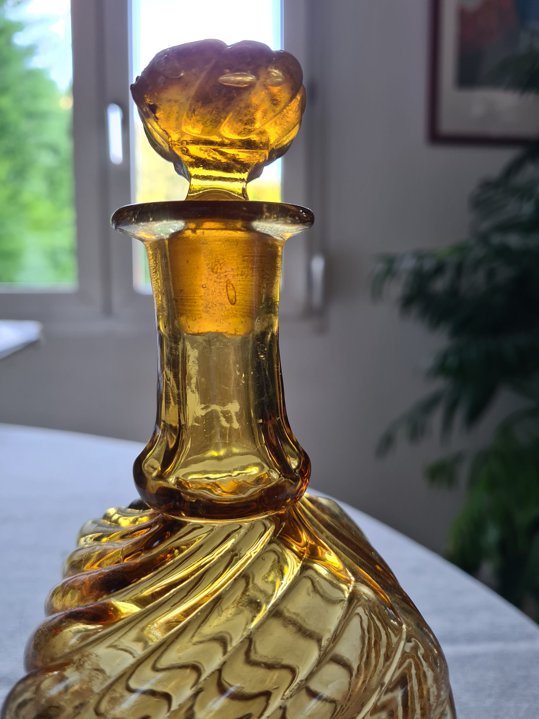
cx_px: 274
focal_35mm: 27
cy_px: 355
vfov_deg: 65.3
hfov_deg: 51.3
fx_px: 561
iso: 80
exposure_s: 1/50
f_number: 1.8
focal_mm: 5.4
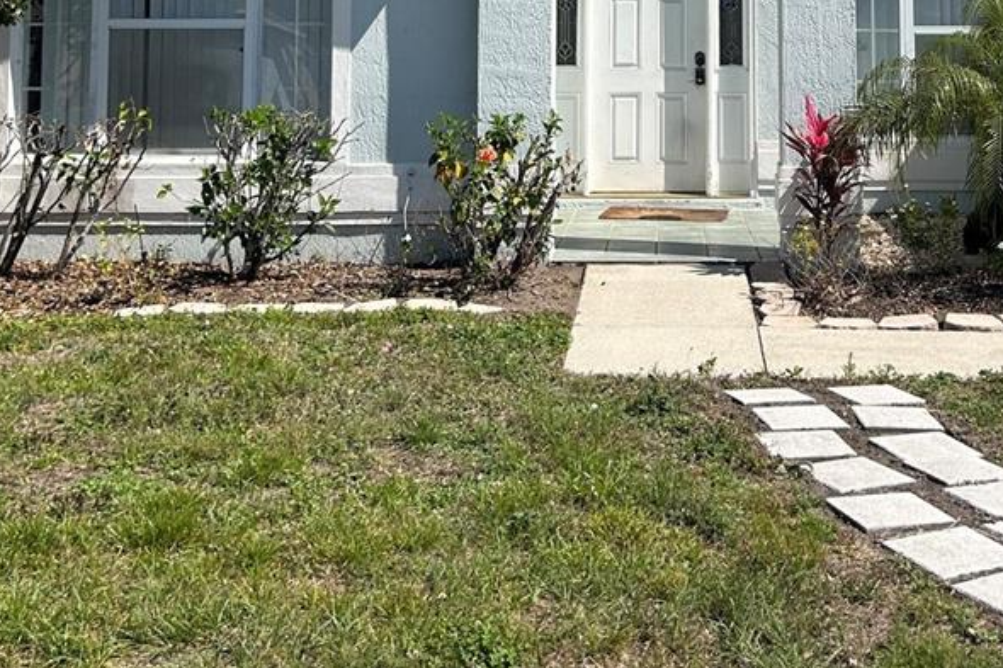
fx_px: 1532
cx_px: 641
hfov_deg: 36.0
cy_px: -71
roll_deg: +0.0
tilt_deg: +3.8
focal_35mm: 55
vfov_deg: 23.1
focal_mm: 5.7
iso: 50
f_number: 1.5
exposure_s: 1/4630
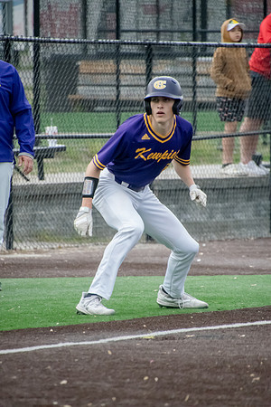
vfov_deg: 3.9
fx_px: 5928
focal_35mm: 525
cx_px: 136
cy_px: 204
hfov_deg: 2.6
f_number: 6.3
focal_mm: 350
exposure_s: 1/2000
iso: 5000
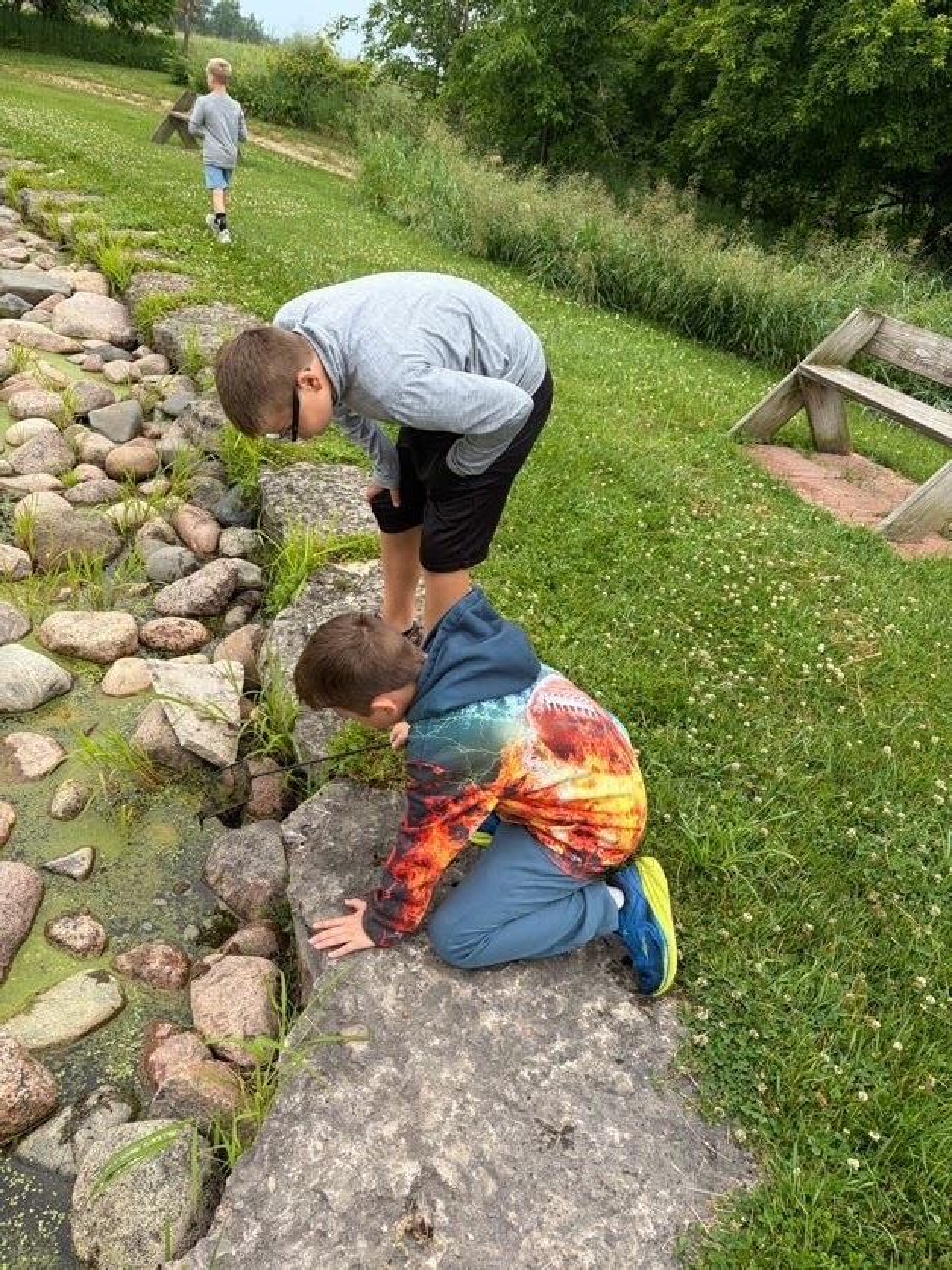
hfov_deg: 53.1
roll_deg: -10.5
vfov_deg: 67.3
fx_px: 953
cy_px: 635
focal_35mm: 26
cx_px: 476
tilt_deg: -29.5
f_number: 1.6
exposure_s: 1/363
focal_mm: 5.96
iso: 50
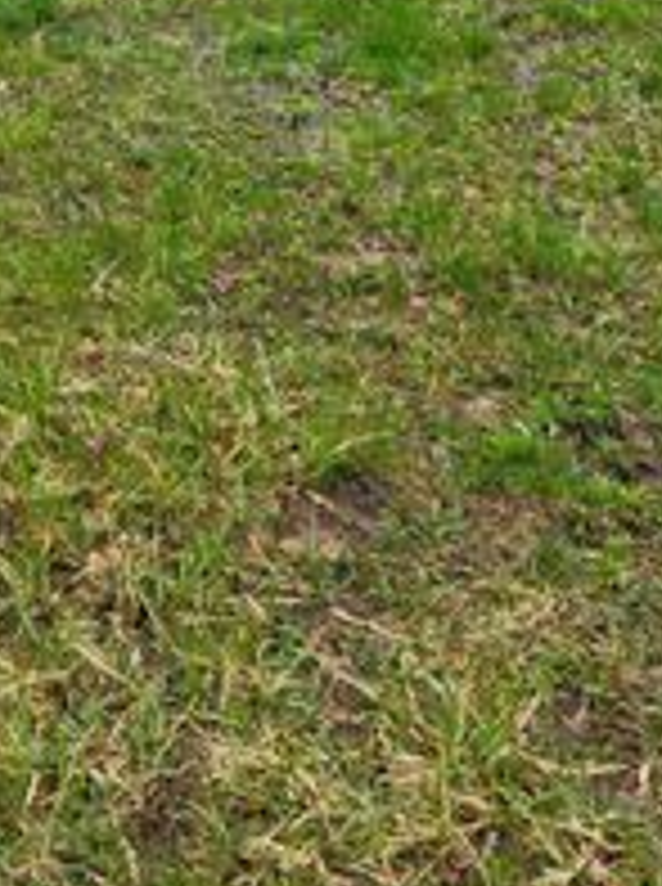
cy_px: -510
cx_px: -212
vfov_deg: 20.7
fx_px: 1995
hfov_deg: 17.6
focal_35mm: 78
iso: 12
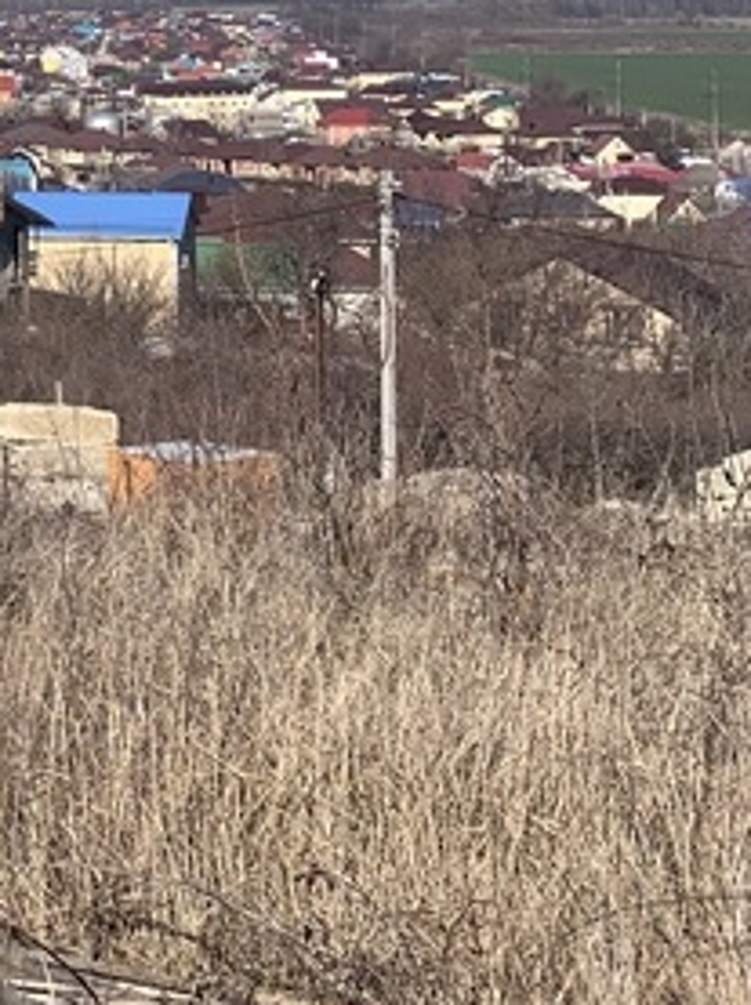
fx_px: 2725
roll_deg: +1.1
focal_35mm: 94
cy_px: -40
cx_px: -399
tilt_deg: +1.3
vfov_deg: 20.1
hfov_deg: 14.5
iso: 25
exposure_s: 1/2915
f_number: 1.8
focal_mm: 4.25
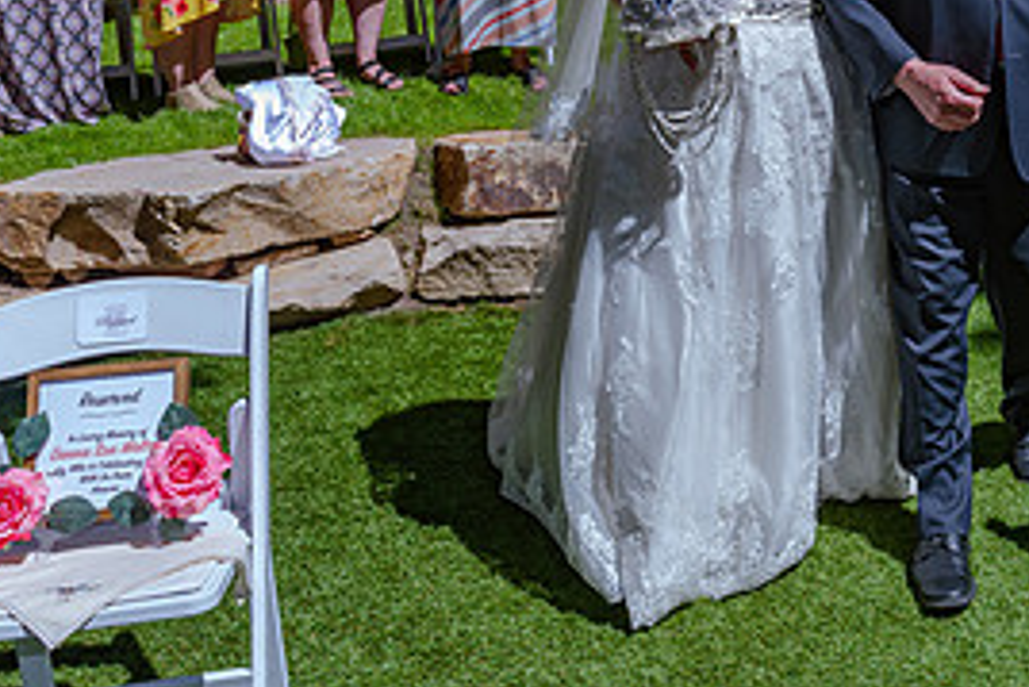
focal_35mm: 52
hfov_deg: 36.7
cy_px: -2
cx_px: 841
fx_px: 1487
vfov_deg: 24.8
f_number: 6.3
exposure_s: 1/500
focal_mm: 24
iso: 160
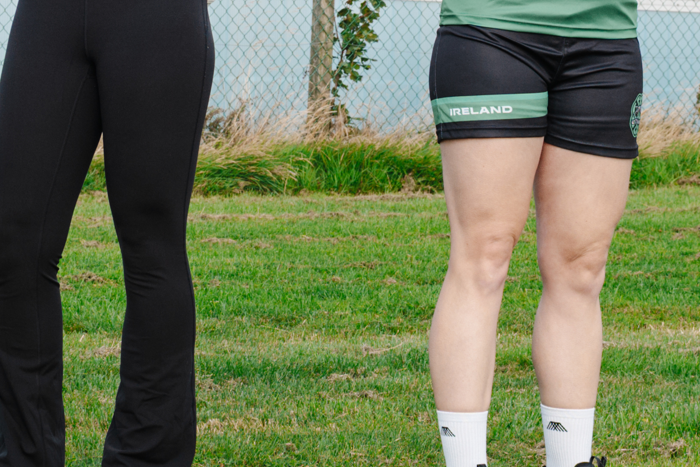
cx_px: 44
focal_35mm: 151
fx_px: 2936
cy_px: -96
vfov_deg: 9.0
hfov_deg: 13.5
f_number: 6.3
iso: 125
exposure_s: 1/250
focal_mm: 35
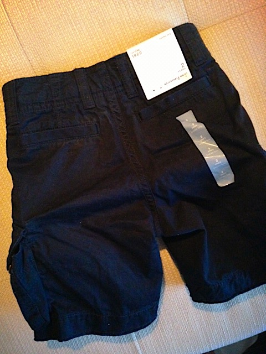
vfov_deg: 55.4
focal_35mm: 33
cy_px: 177
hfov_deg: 42.9
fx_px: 338
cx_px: 133
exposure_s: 1/15
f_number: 2.4
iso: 800
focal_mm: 4.13
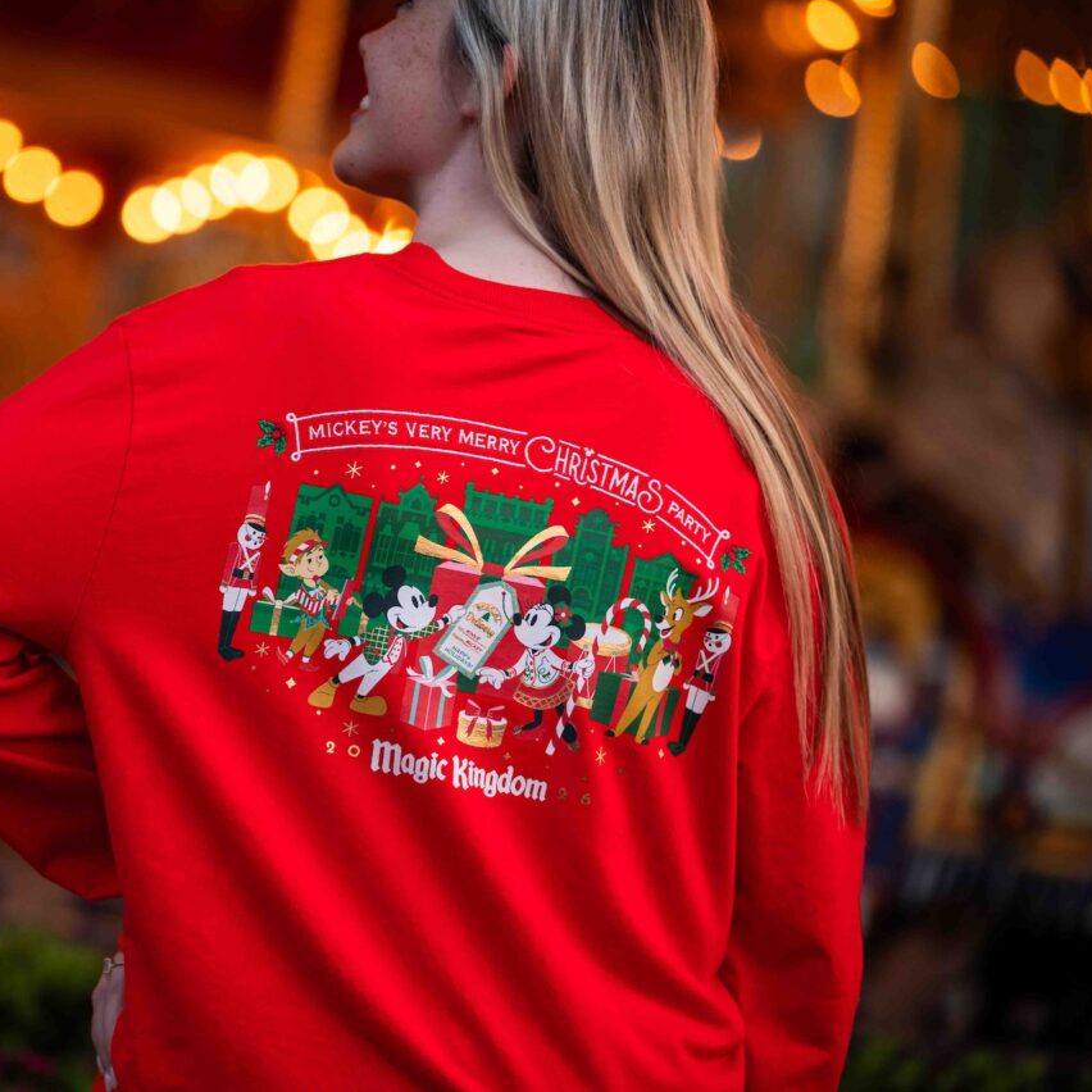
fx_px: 5925
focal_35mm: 166
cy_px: 545
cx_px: 297
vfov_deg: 10.5
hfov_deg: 10.5
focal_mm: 130
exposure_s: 1/250
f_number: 2.8
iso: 400
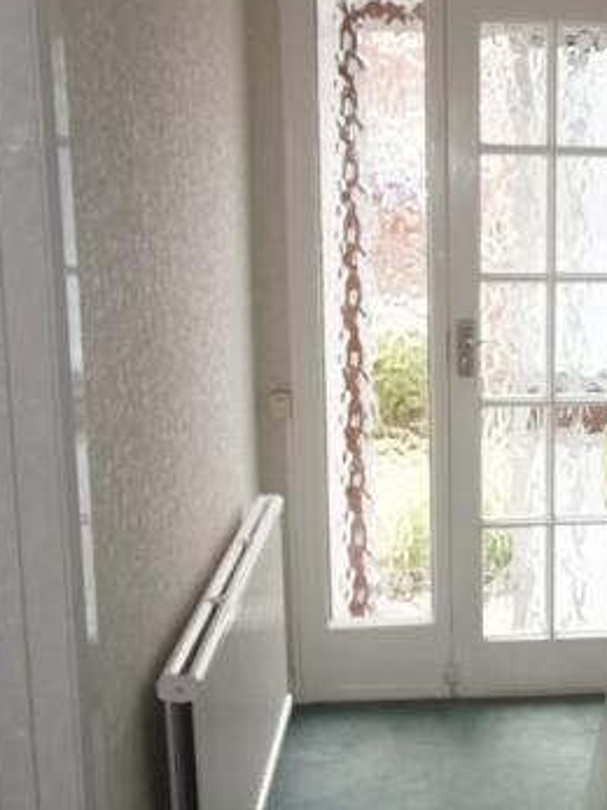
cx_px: 696
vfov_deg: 32.1
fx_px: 1404
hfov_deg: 22.7
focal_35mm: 60
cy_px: 479
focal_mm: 22
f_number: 4.5
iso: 200
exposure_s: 1/80
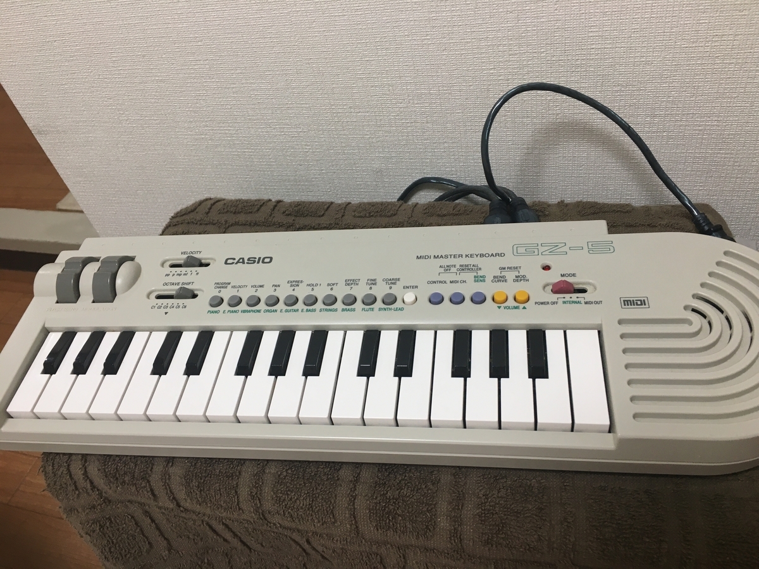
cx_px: 380
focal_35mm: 29
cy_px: 284
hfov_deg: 61.7
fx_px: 636
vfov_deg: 48.2
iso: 50
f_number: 2.2
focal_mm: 4.15
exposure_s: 1/30
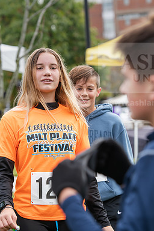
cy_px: 116
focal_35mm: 175
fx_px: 1125
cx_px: 80
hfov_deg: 7.8
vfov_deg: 11.8
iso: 400
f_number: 5
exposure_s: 1/320
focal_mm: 116
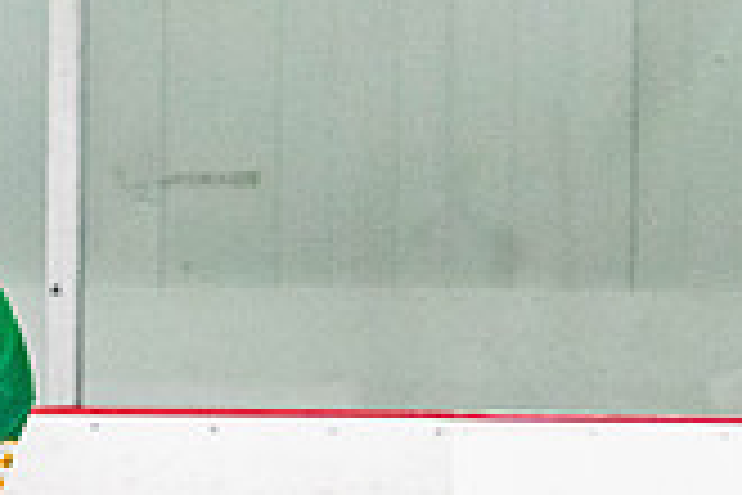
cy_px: 712
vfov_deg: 1.7
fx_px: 16282
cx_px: -468
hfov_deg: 2.6
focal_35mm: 790
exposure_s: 1/640
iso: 1800
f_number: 2.8
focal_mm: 125
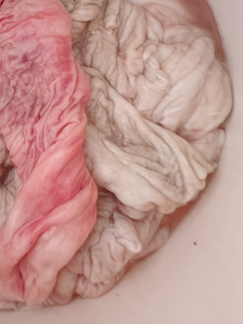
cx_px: 19
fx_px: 449
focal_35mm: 48
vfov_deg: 38.9
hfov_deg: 28.9
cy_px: 92
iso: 3024
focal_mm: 4.71
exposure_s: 1/25
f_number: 1.79
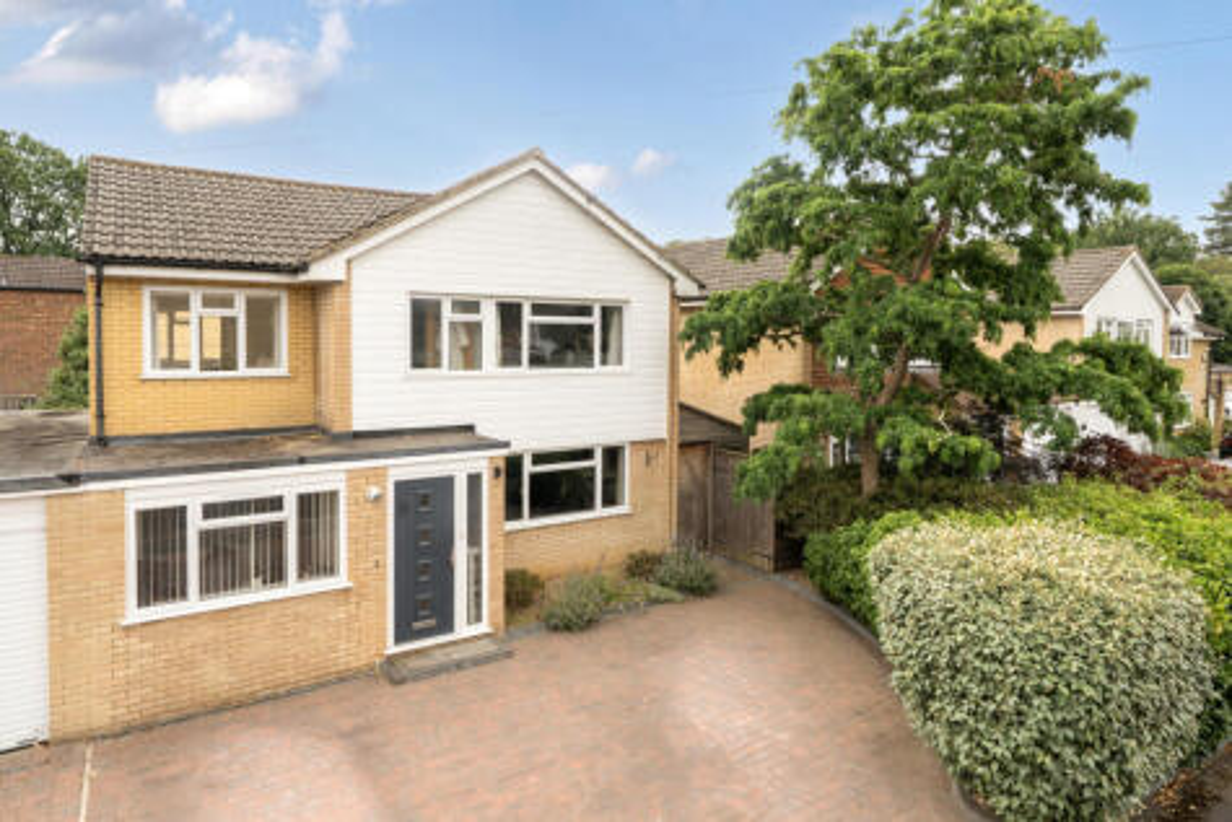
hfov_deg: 86.9
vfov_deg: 64.6
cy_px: 411
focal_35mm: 19
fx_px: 650
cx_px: 616
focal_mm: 13
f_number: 8
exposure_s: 1/250
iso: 400
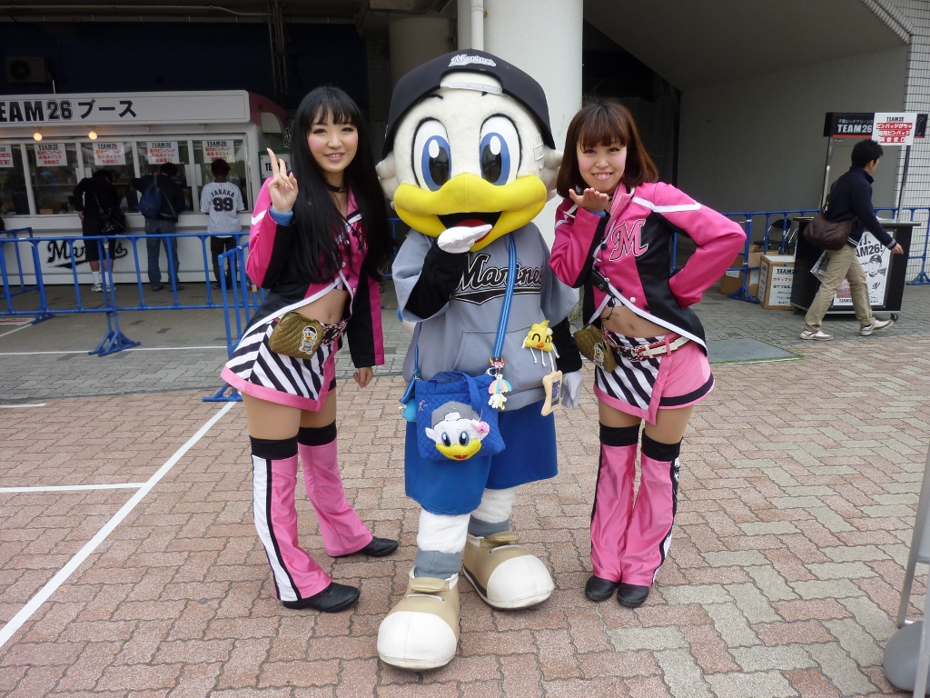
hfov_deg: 69.4
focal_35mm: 25
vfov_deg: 54.9
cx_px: 465
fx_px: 672
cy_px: 349
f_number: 3.3
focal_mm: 4.5
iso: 80
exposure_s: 1/320
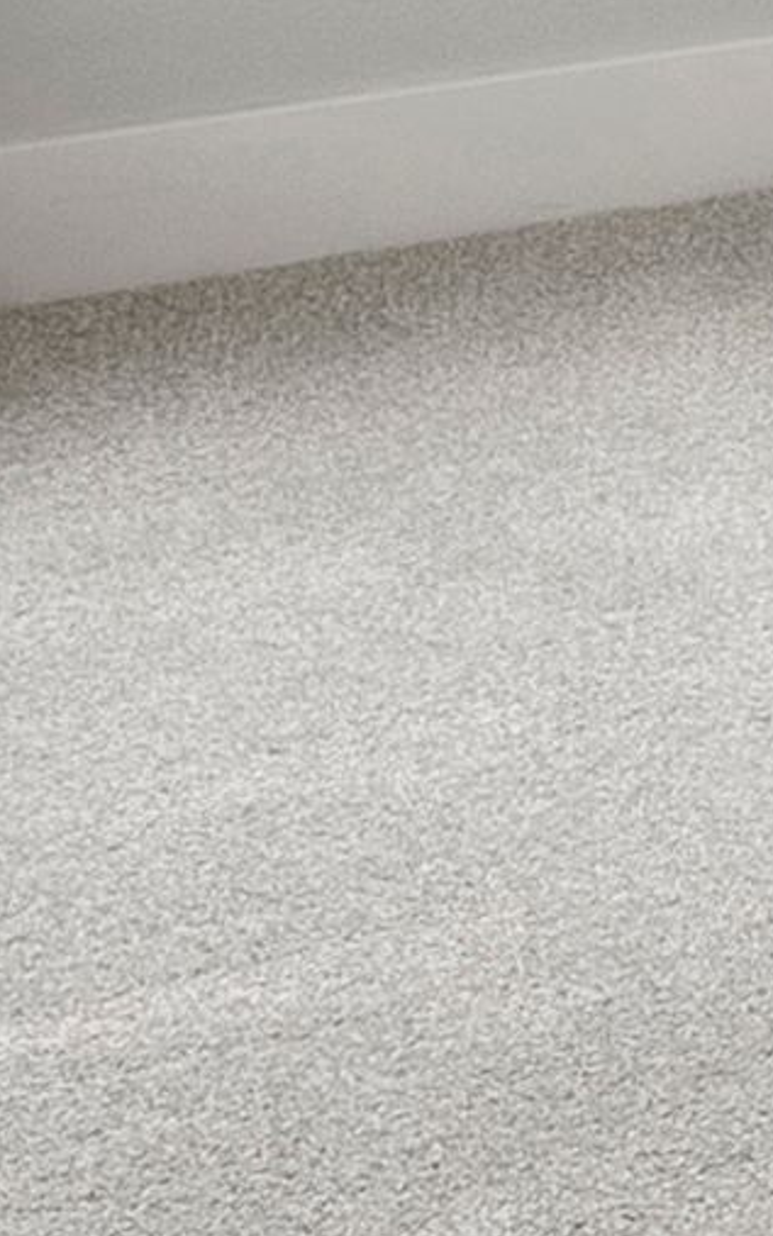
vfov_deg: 13.7
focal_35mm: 128
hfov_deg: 7.0
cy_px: -1307
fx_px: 4313
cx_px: 3365
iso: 800
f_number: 8
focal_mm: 15
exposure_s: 1/6
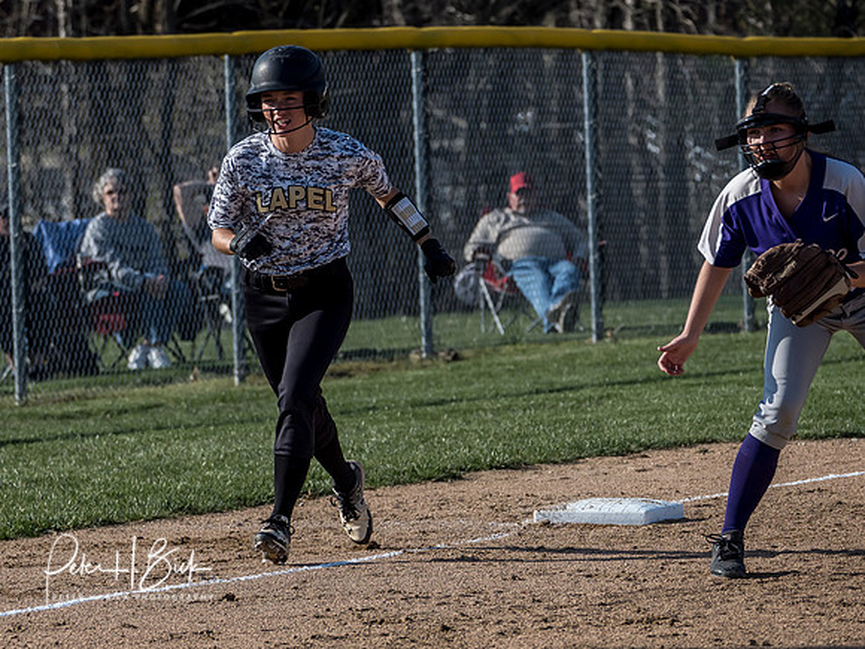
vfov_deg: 4.1
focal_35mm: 361
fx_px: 9009
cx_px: 301
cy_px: 290
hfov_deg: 5.5
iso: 400
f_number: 5
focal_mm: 138
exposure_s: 1/1600
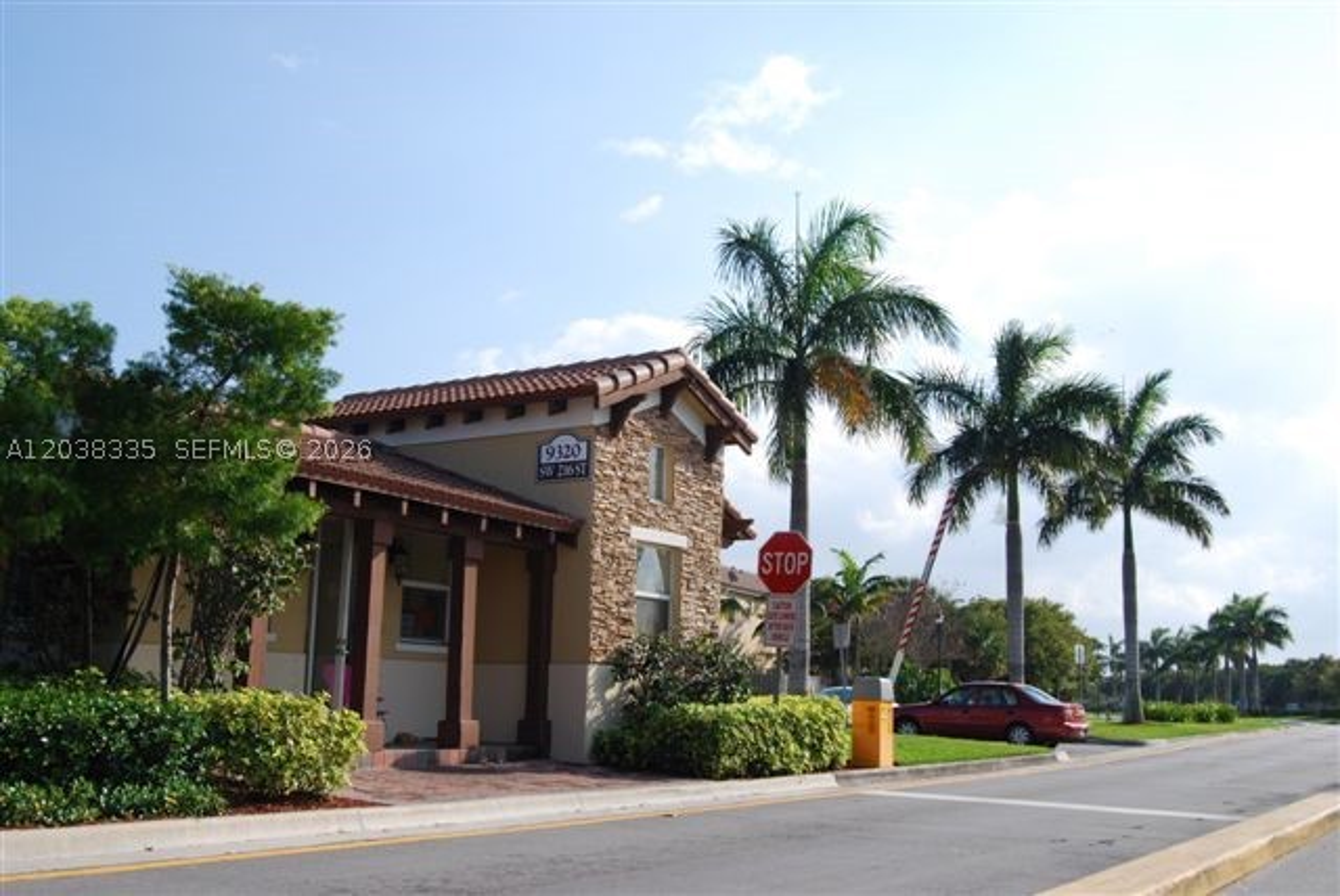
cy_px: 448
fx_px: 1341
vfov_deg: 36.9
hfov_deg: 53.1
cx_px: 670
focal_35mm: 36
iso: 100
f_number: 8
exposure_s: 1/250
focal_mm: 24
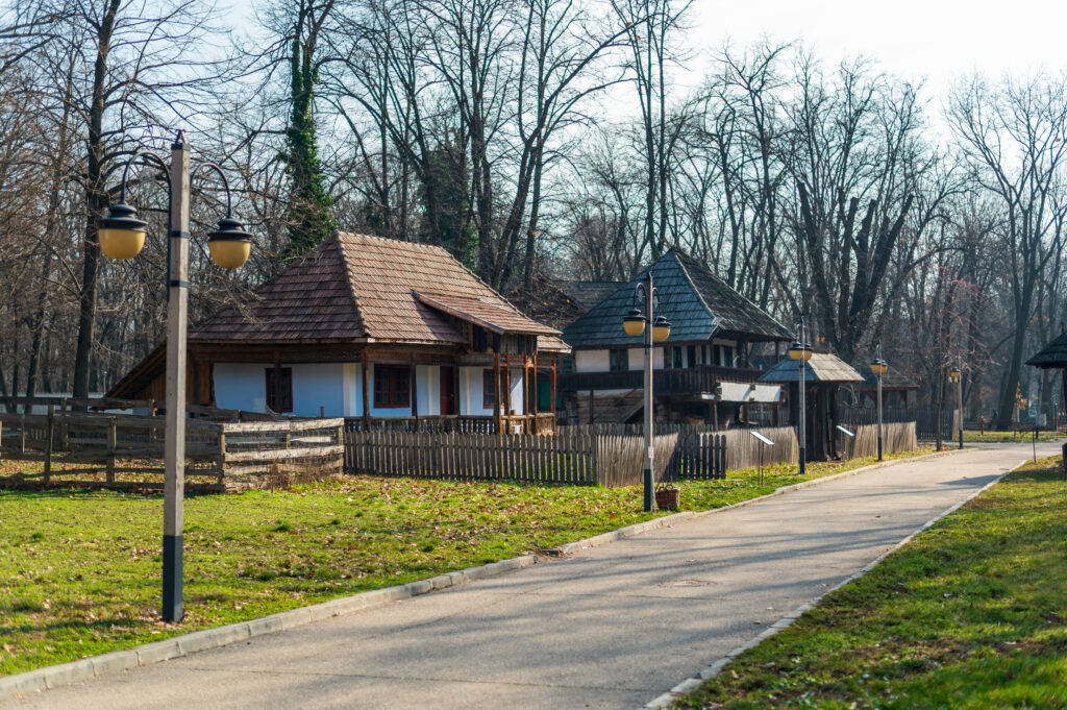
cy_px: 355
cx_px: 534
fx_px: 1481
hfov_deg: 39.6
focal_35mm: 50
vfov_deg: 26.9
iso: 100
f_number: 1.8
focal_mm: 50
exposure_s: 1/2500
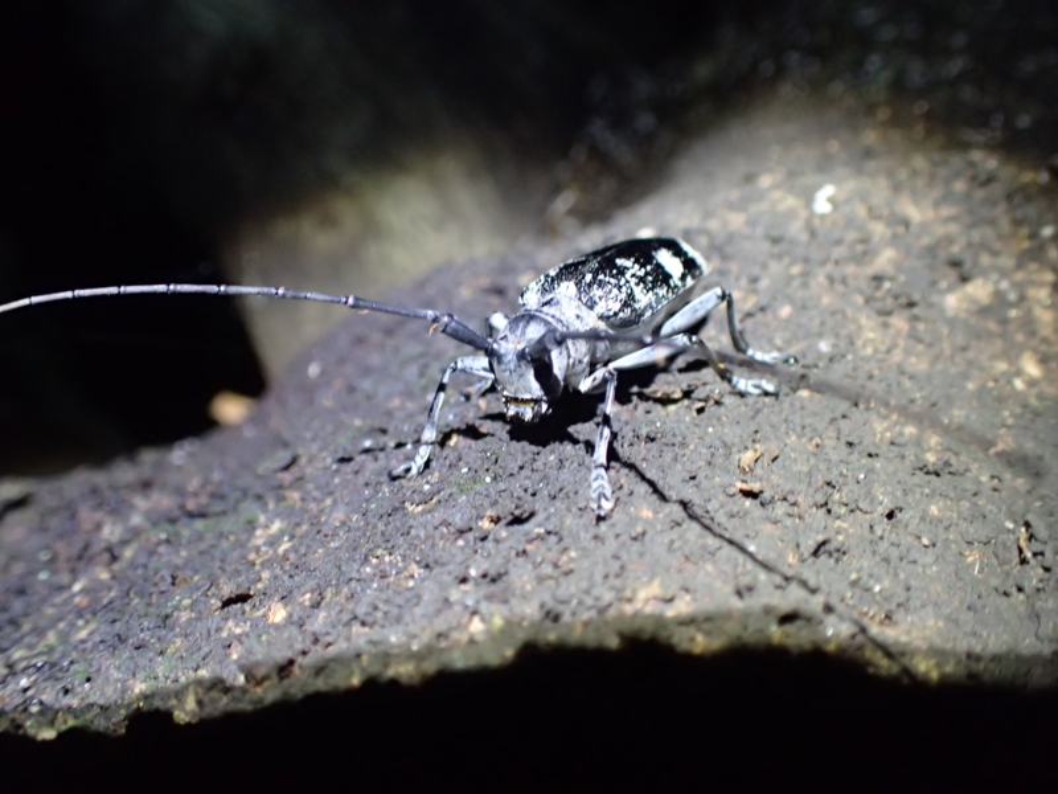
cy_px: 397
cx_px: 529
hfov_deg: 60.0
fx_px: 917
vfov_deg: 46.8
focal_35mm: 30
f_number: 2.3
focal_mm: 5.5
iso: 800
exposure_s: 1/100
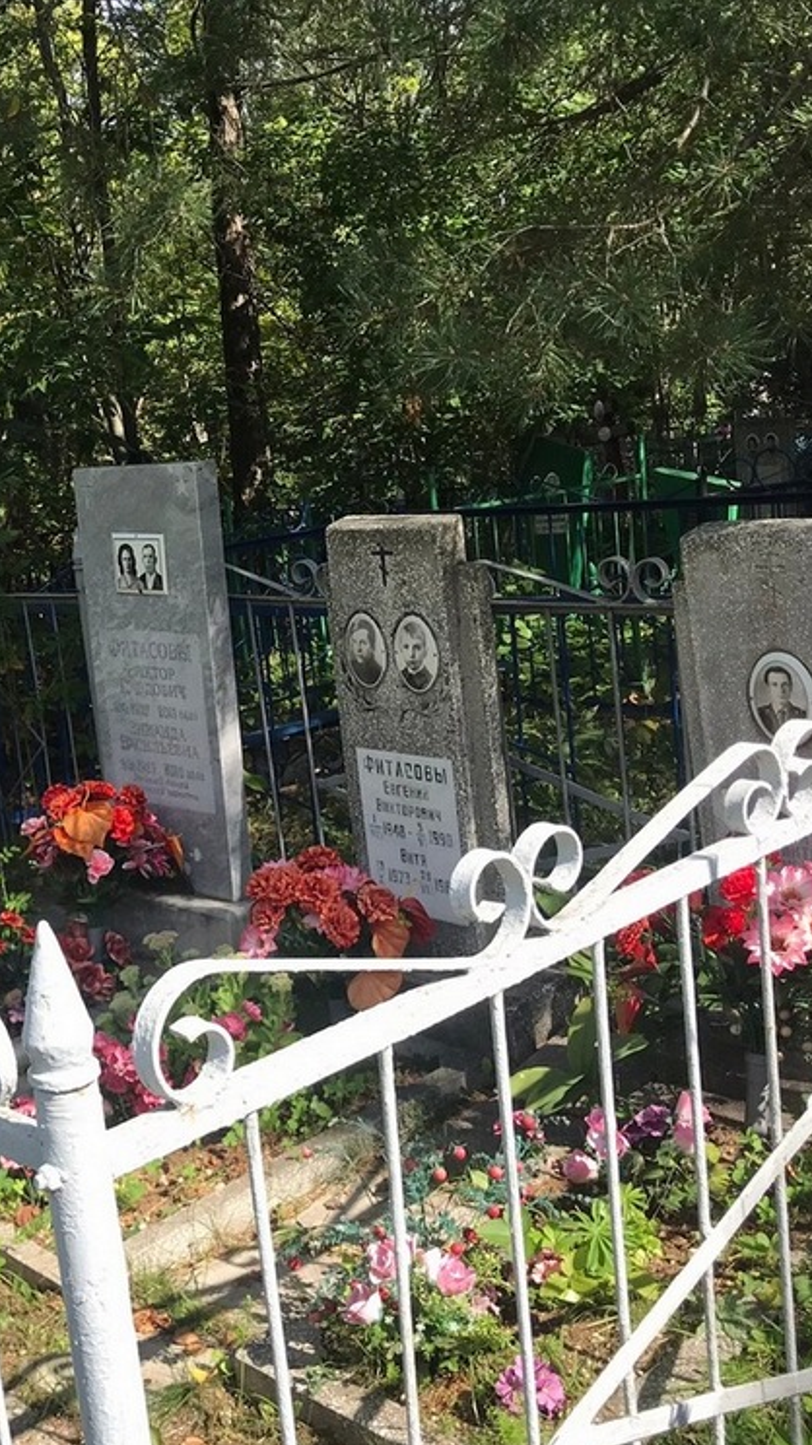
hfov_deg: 27.5
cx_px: 118
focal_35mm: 42
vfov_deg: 48.4
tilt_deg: -12.4
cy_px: 742
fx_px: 1609
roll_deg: +7.4
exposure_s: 1/1008
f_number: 1.8
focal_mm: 3.99
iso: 20
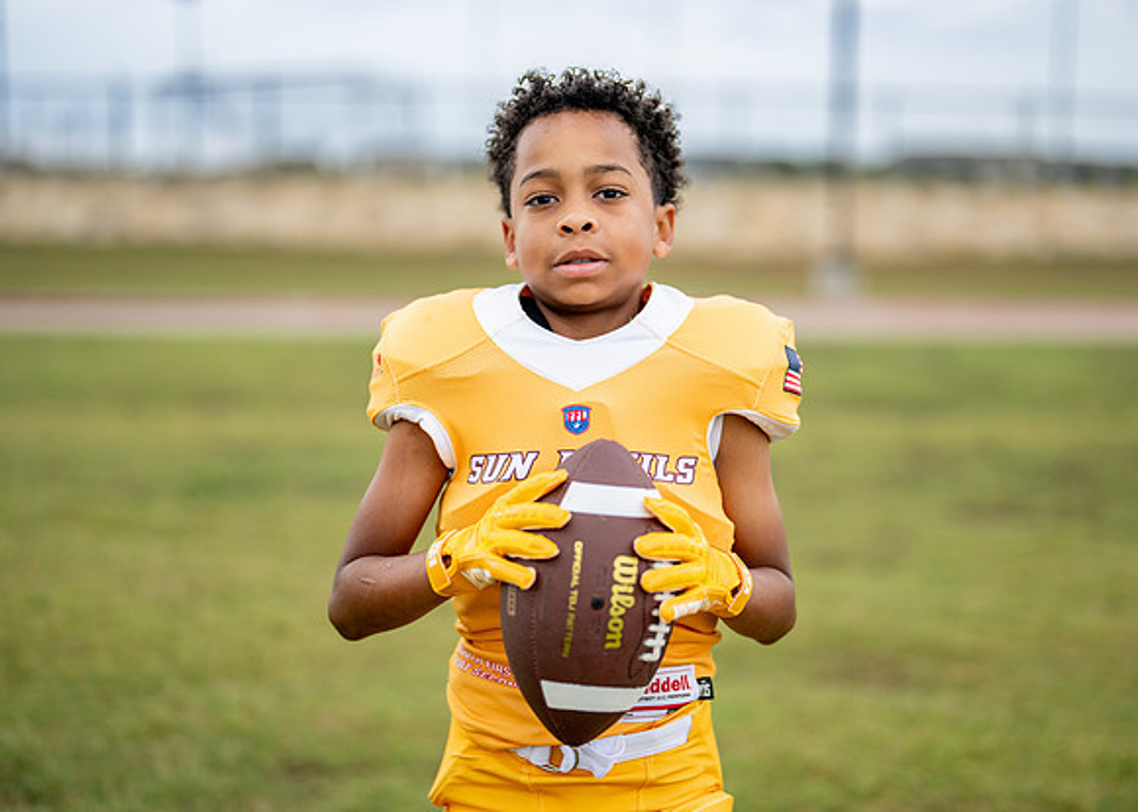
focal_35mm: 57
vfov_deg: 24.8
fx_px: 1847
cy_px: 385
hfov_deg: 34.2
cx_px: 599
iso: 320
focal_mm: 50
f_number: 1.2
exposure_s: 1/1250
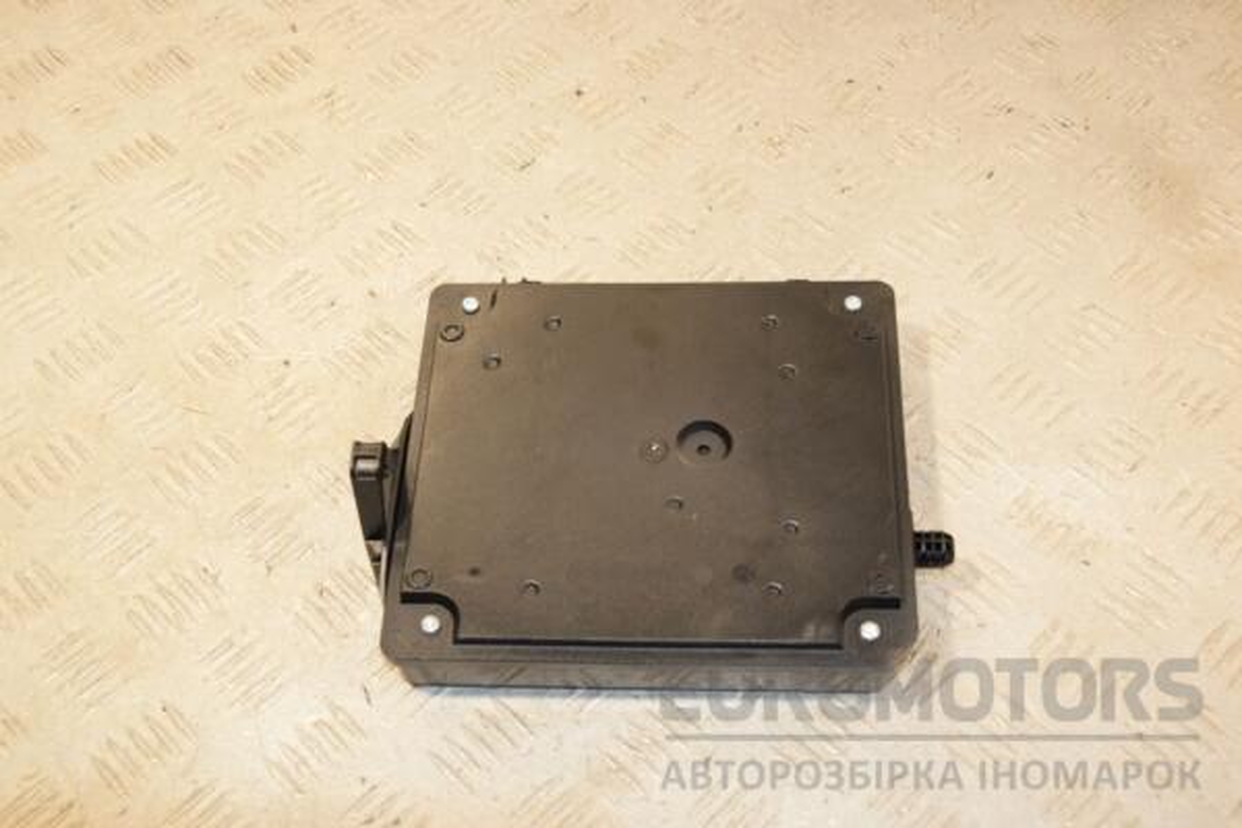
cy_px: 414
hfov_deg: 43.6
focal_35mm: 45
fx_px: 1552
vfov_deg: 29.9
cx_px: 621
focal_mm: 30
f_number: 6.3
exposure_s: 1/200
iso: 800
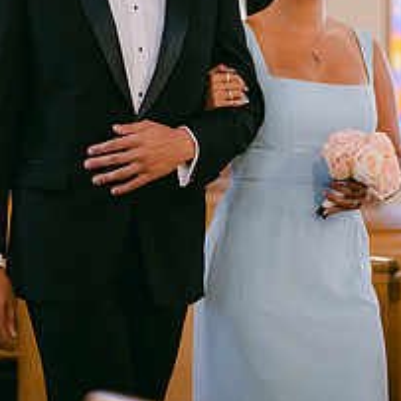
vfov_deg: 10.8
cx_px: 182
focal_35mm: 160
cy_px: 2
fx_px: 2097
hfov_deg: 10.9
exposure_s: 1/320
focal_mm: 85
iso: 2200
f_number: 1.8
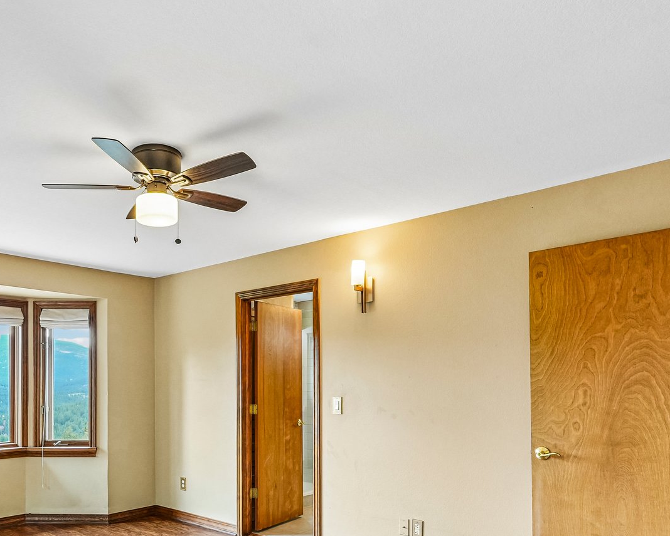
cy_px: 376
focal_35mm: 27
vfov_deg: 51.7
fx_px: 535
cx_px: 232
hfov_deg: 62.7
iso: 800
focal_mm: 10
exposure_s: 1/5
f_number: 8
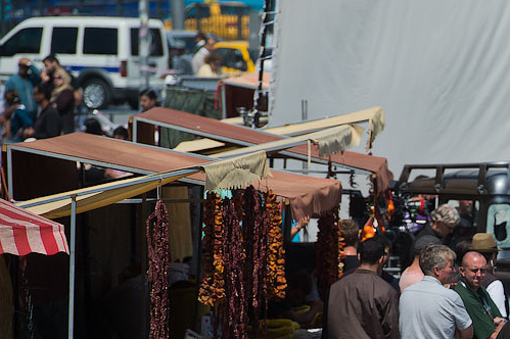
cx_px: 542
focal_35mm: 441
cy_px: 354
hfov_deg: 4.7
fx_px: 6243
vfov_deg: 3.1
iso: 125
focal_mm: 200
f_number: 5
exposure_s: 1/1000
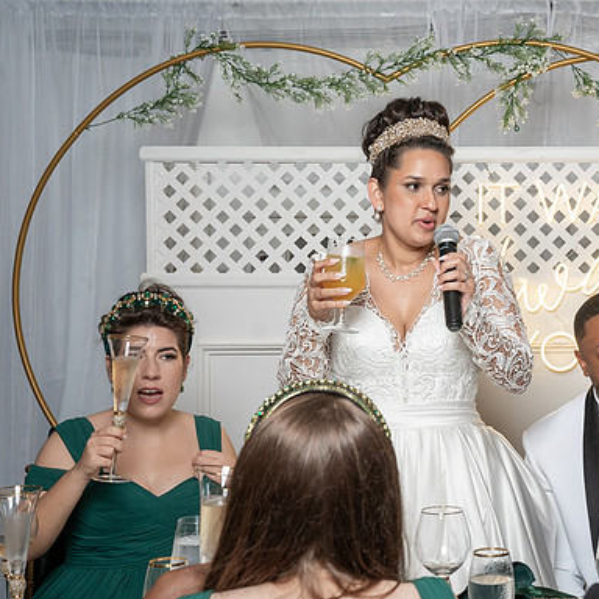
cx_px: 532
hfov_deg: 21.7
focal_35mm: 78
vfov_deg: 22.2
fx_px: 1527
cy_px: 259
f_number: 5.6
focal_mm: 48
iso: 1000
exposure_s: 1/200
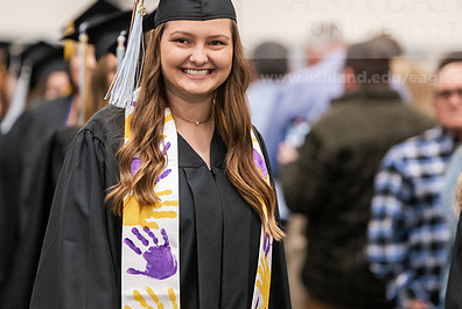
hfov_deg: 8.0
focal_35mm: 256
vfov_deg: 5.4
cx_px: 208
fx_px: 3289
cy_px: 102
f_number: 3.2
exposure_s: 1/200
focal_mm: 175
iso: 2500
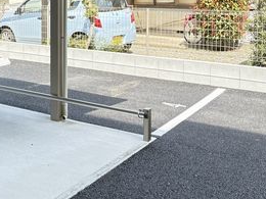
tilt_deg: -2.5
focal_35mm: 57
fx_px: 438
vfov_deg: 24.7
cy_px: 9
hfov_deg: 32.0
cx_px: 22
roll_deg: +0.5
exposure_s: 1/543
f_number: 1.6
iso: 64
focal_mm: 5.96
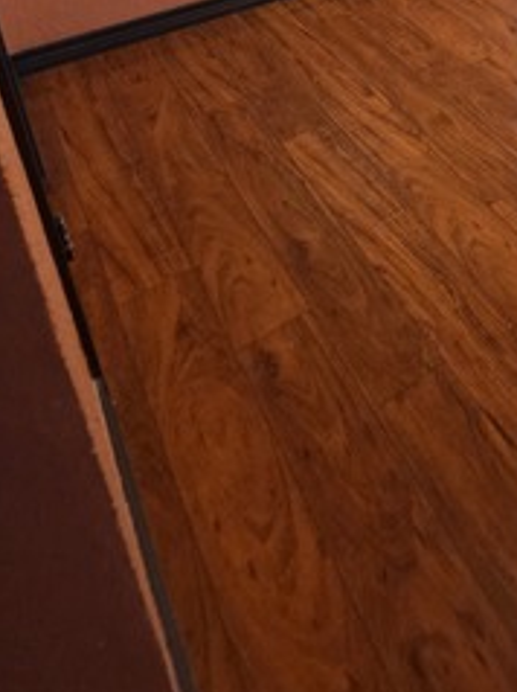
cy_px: -125
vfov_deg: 39.3
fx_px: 698
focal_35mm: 35
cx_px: 688
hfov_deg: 30.8
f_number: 1.9
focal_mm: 2.2
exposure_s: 1/60
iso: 200
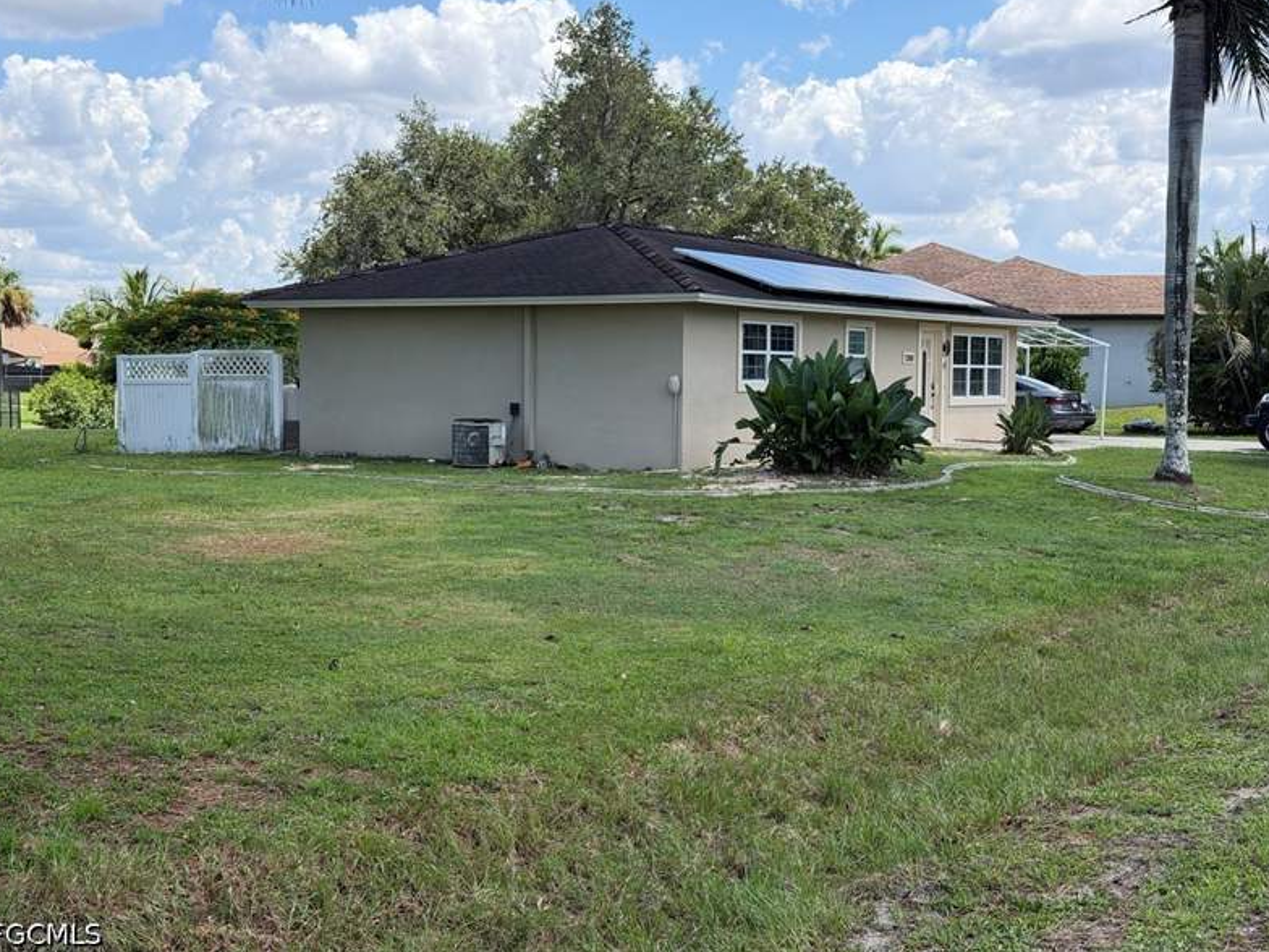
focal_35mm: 49
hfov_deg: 38.9
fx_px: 1796
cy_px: 470
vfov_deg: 29.7
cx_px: 630
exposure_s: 1/2976
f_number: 1.78
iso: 80
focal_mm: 6.76
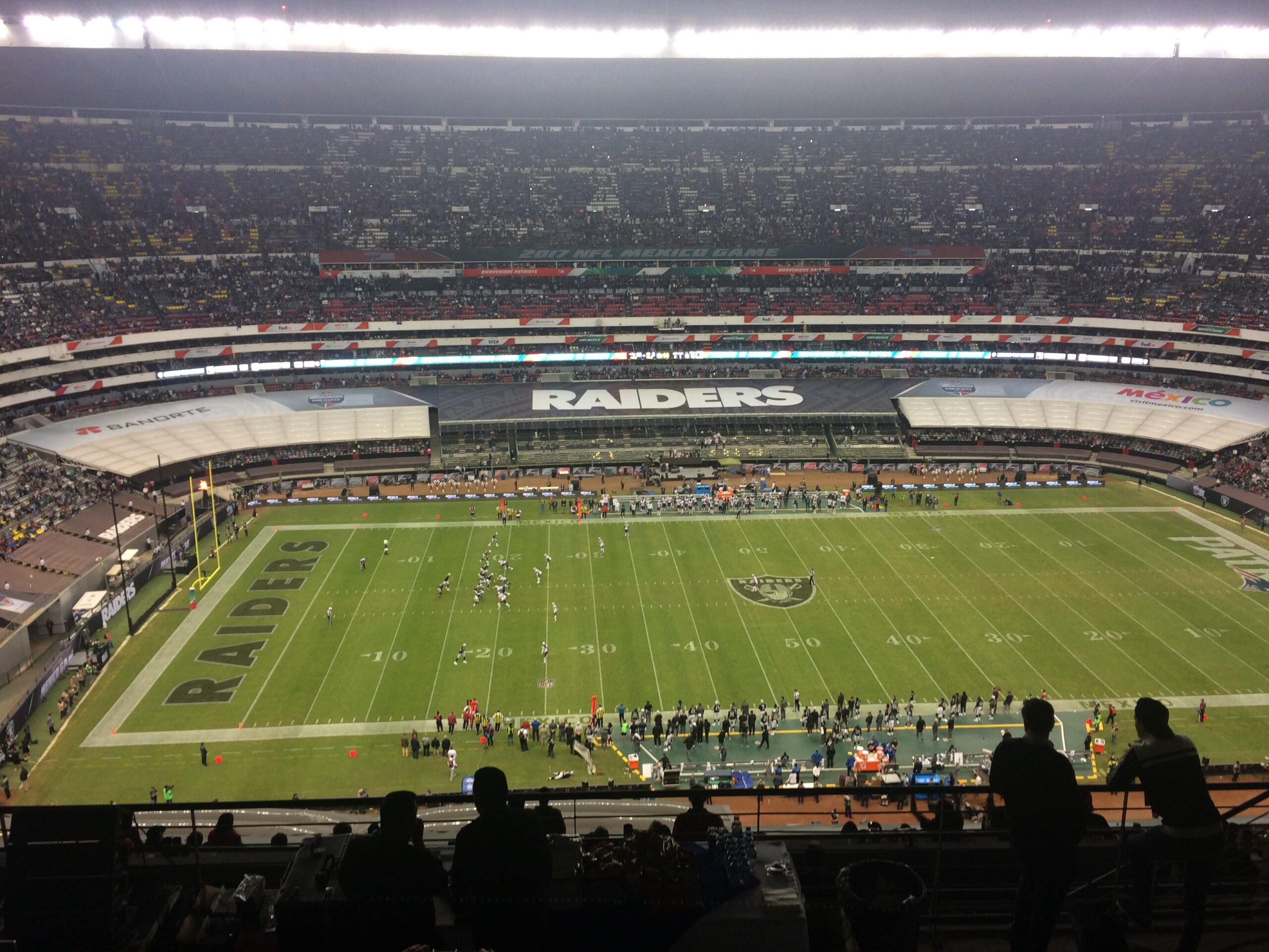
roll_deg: +1.3
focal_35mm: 29
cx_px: 634
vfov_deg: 48.2
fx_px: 1063
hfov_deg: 61.7
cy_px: 476
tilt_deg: -15.9
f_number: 2.2
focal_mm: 4.15
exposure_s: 1/30
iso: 64
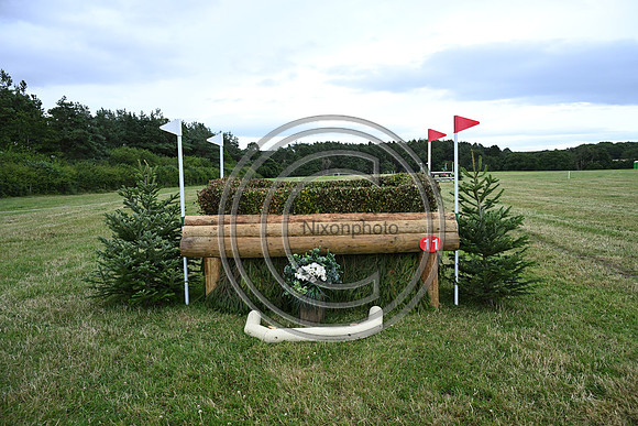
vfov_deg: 53.2
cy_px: 213
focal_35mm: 24
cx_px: 319
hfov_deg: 73.7
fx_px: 425
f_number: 5
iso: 1250
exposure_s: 1/800
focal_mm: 24
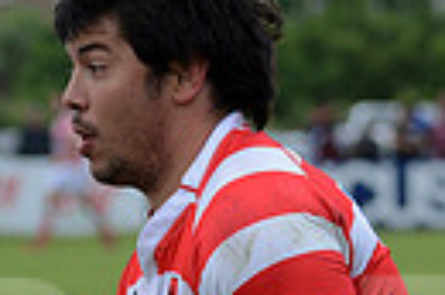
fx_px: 8003
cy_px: 379
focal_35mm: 649
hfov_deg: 3.2
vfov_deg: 2.1
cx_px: 212
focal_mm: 145
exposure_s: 1/500
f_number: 4
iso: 1600
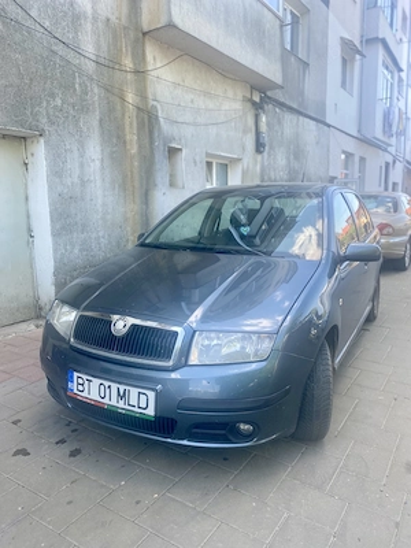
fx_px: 412
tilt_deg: -9.0
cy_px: 274
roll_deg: +0.0
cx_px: 206
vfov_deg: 67.3
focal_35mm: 26
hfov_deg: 53.1
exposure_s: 1/260
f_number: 1.8
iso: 32
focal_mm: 4.25
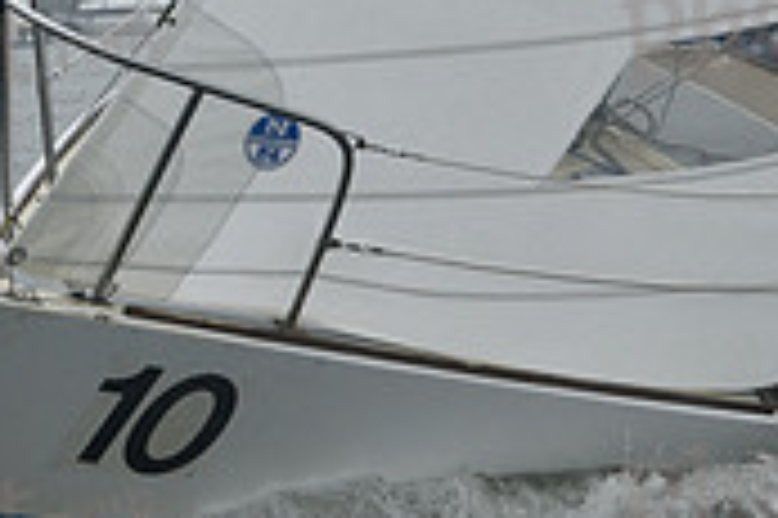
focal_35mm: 235
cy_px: 268
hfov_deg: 8.8
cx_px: 391
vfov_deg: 5.8
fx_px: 5074
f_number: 7.1
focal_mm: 70
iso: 400
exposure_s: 1/800
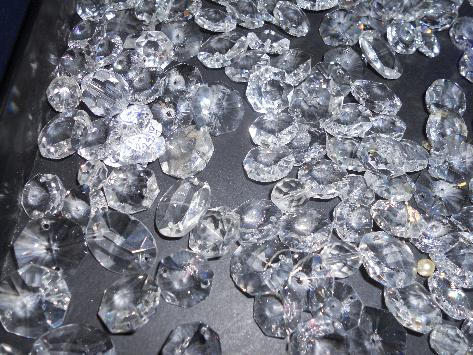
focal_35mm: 32
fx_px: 437
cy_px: 178
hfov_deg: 56.8
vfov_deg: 44.2
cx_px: 236
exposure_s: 1/25
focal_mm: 5.8
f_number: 8.8
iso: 80
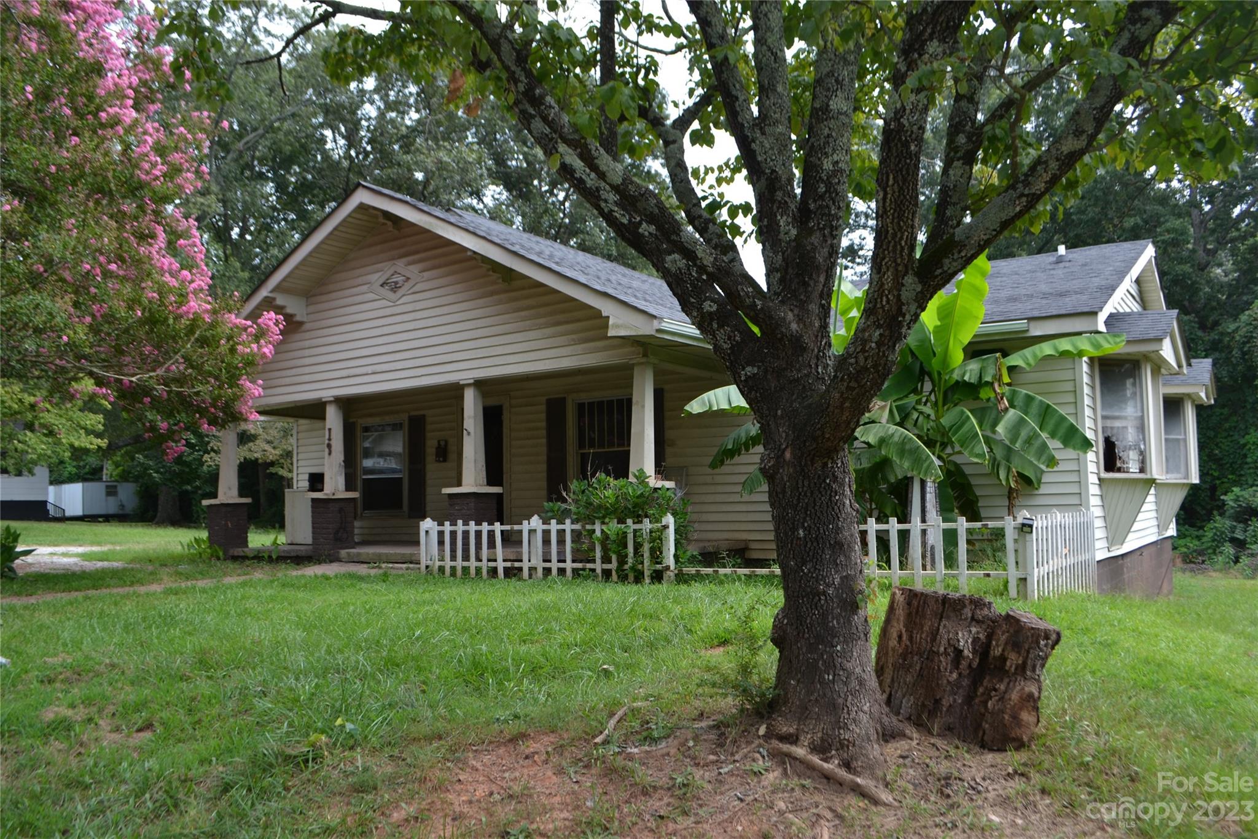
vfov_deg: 47.9
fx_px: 943
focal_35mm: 27
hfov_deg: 67.4
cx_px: 629
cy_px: 420
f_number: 5.6
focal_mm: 18
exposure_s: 1/125
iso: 100
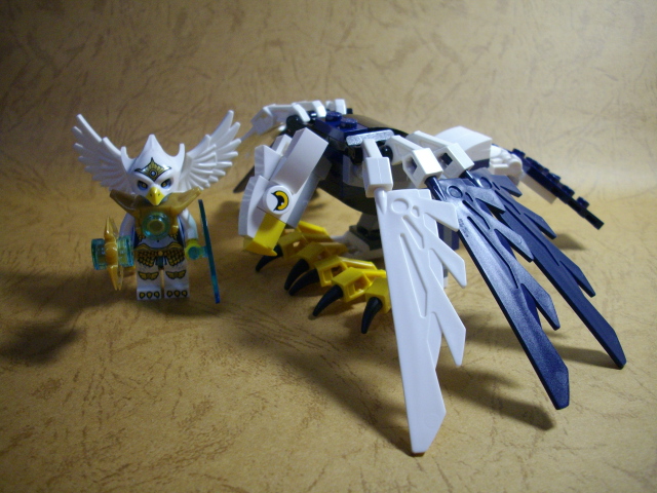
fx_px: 702
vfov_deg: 38.7
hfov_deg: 50.1
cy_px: 246
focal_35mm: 37
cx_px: 328
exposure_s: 1/50
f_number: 2.8
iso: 207
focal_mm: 6.2
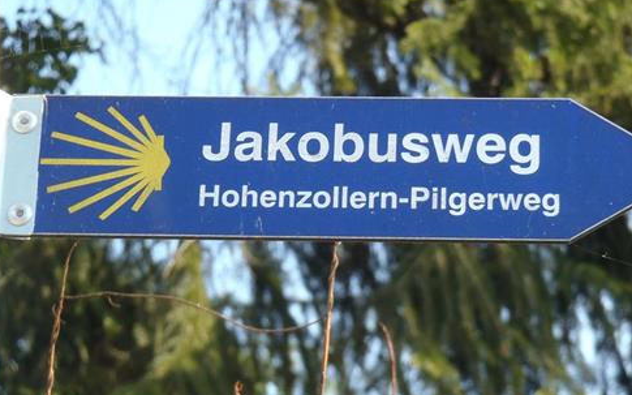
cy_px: 194
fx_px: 2480
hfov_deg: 14.5
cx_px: 362
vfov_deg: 9.1
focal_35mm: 144
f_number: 5
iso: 100
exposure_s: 1/100
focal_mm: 18.46
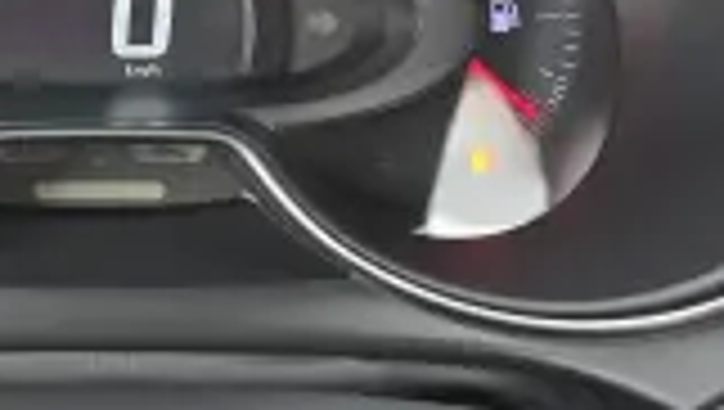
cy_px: 41
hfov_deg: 35.2
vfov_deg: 21.1
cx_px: 85
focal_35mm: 56
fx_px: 1076
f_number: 1.7
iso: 400
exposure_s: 1/100
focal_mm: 6.3
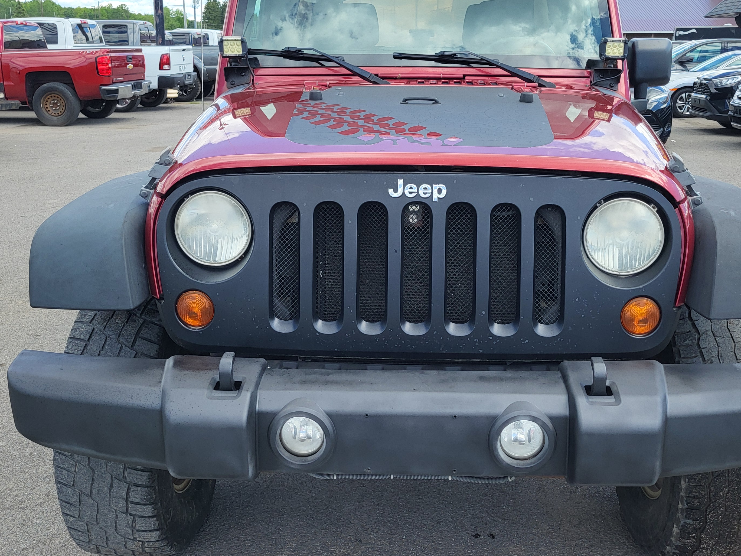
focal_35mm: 38
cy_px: 239
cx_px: 406
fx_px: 813
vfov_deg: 37.7
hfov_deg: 48.9
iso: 40
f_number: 1.8
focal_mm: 5.4
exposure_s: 1/989
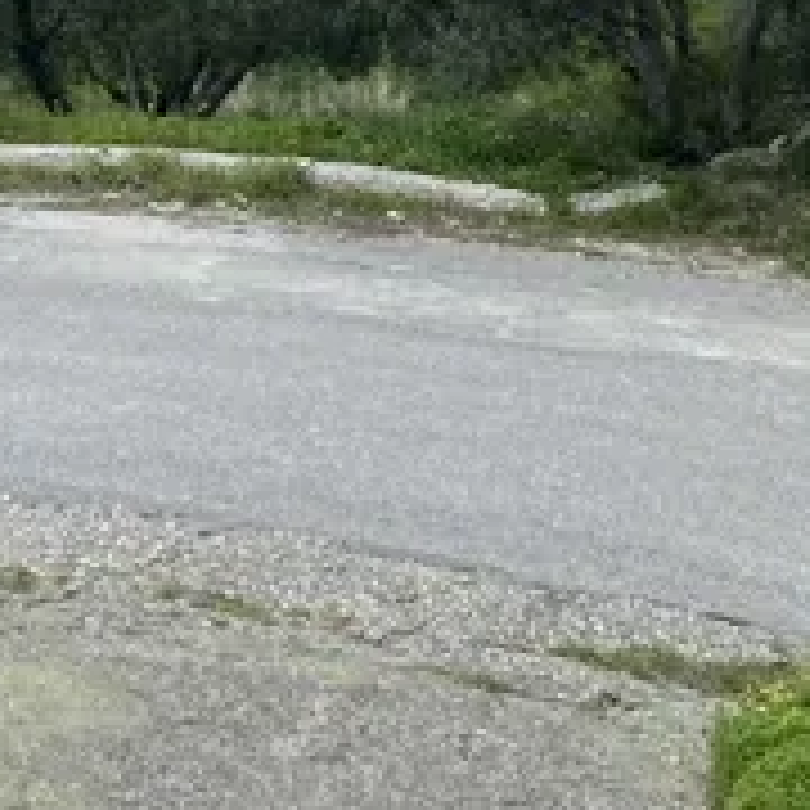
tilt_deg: -9.9
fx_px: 2700
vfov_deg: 16.3
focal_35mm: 102
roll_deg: -1.0
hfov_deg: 16.7
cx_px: 18
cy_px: -207
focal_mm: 4.25
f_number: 1.8
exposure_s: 1/2688
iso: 32
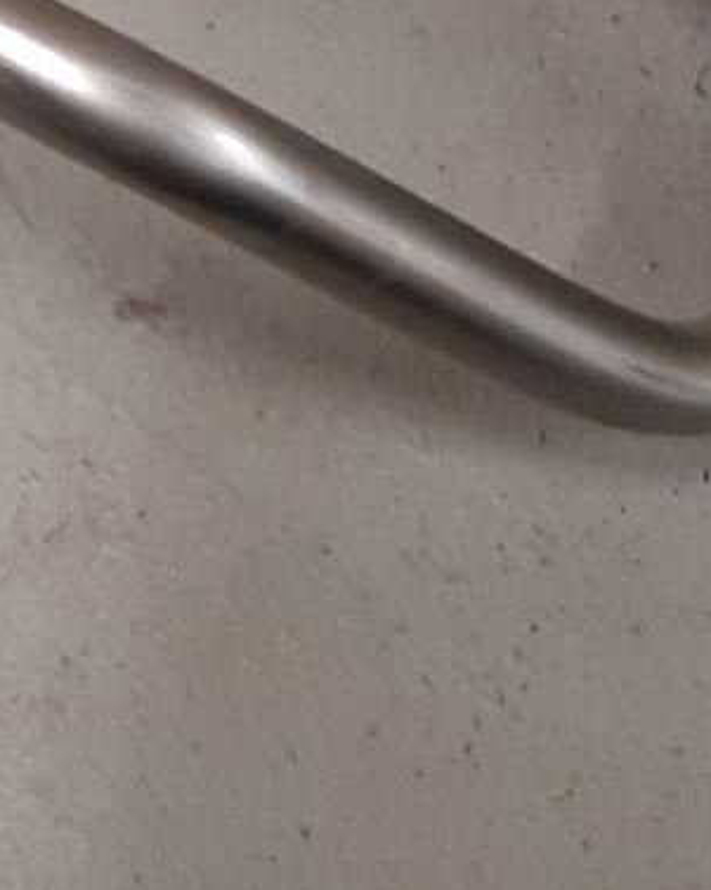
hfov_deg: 10.6
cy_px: -212
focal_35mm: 138
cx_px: -475
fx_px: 3634
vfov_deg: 13.5
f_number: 1.7
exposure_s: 1/50
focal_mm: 3.93
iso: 125
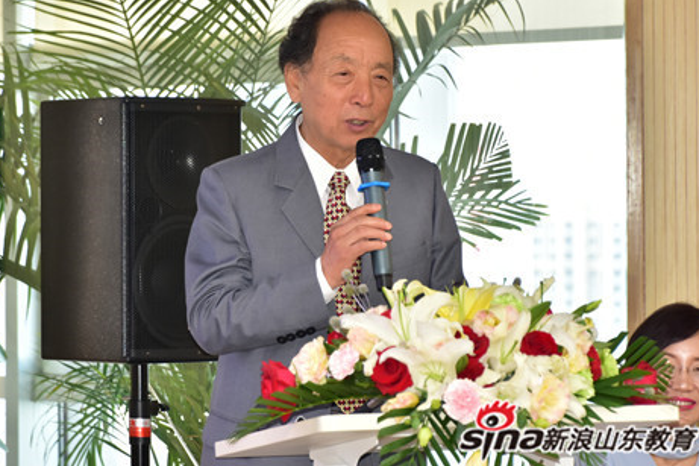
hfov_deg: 10.4
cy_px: 197
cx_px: 337
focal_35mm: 197
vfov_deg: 7.0
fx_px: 3824
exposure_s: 1/80
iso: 640
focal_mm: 110
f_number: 5.6
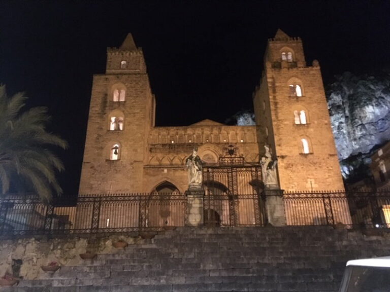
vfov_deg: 48.2
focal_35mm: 29
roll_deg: +1.5
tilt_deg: +23.9
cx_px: 195
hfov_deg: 61.7
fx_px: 327
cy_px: 146
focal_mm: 4.15
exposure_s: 1/17
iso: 800
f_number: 2.2
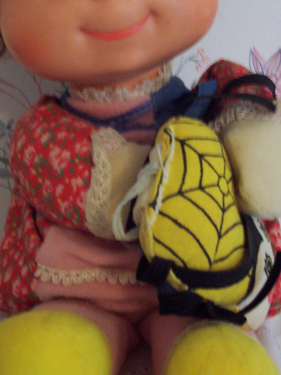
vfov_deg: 28.9
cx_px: 118
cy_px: 154
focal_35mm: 67
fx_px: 725
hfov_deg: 21.9
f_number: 2.8
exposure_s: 1/15
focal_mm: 5.6
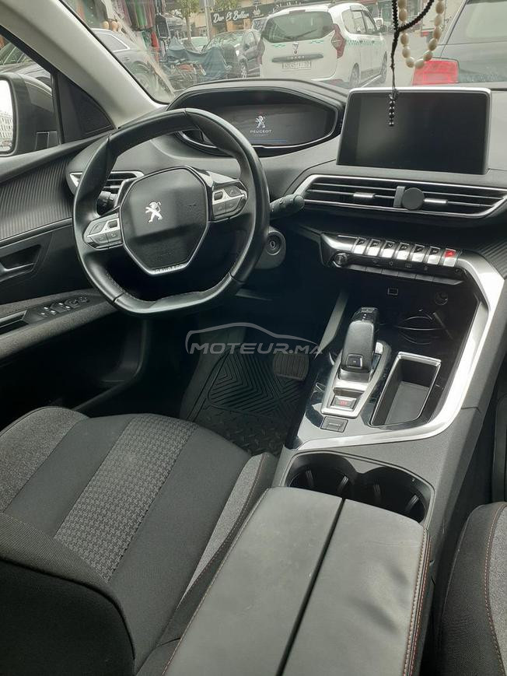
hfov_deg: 51.4
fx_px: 527
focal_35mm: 27
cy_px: 338
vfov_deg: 65.3
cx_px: 254
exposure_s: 1/120
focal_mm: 3.6
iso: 64
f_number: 1.9
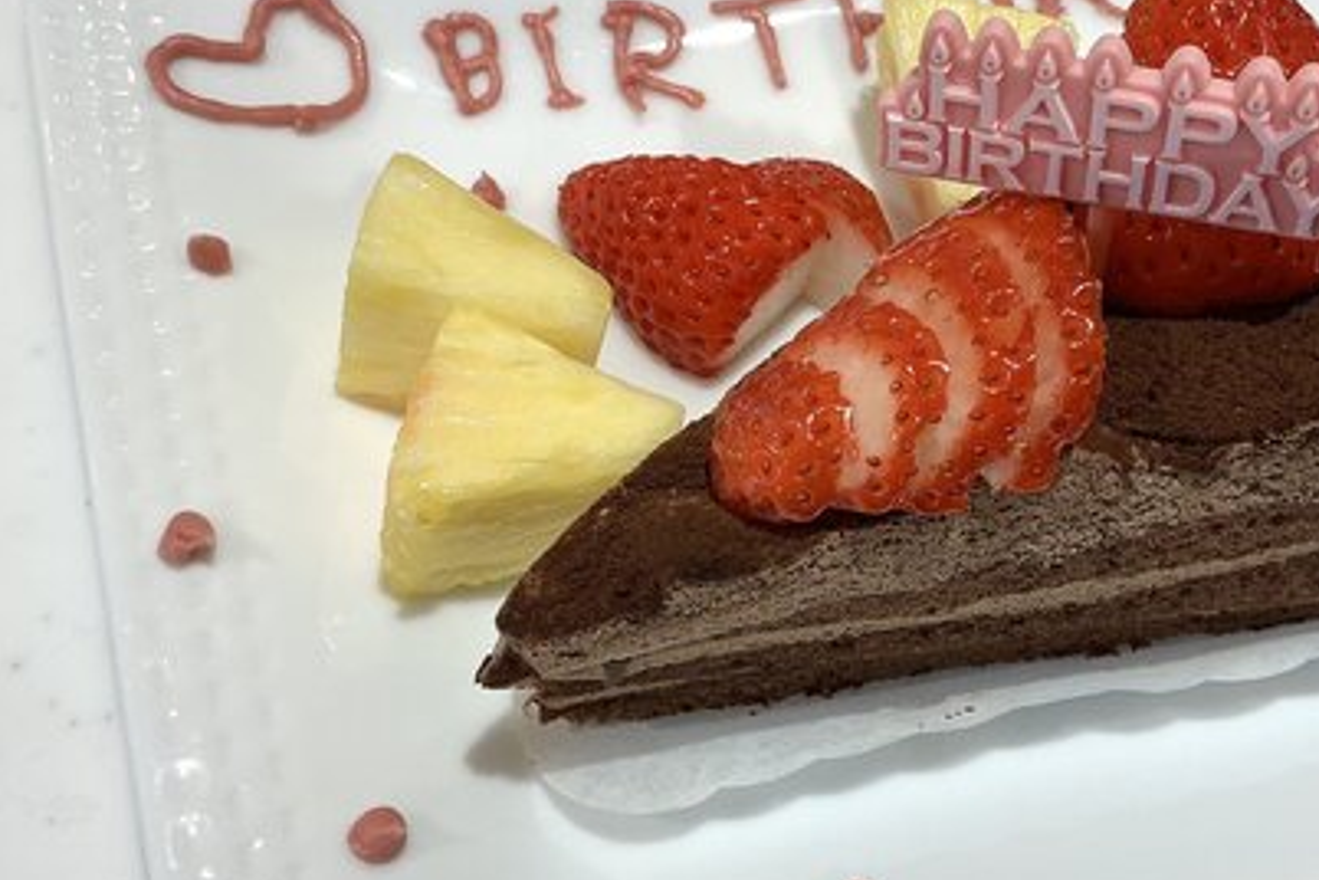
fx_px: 1759
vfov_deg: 28.0
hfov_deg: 40.7
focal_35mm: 48
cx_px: 863
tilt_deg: -62.0
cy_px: 374
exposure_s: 1/120
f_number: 1.8
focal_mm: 3
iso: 25
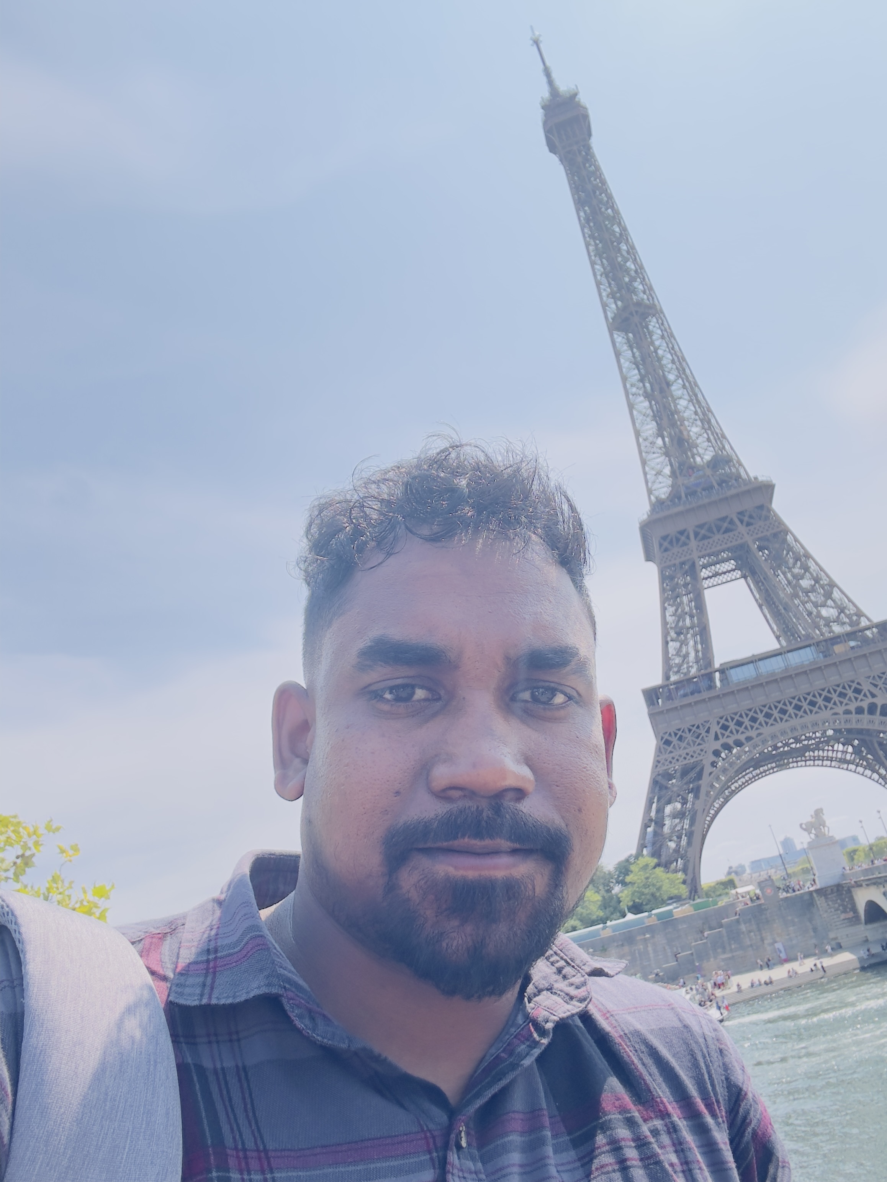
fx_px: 1025
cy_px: 591
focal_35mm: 30
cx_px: 444
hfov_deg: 46.8
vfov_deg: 60.0
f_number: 1.9
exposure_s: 1/1038
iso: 25
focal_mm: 2.69
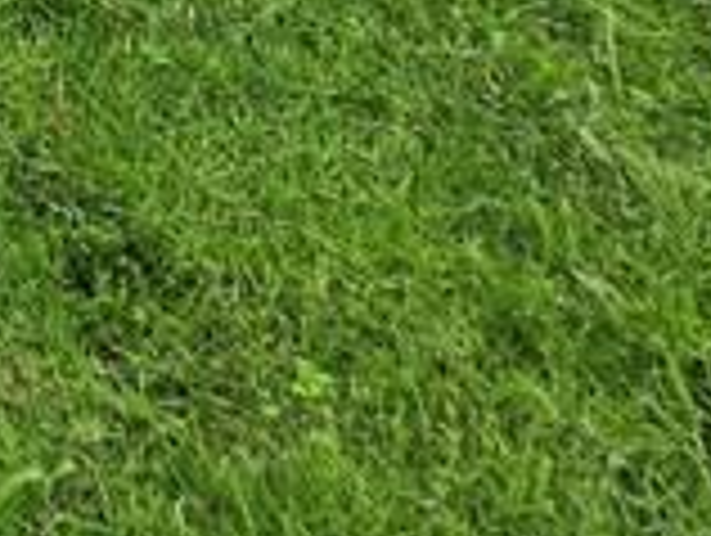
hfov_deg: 15.6
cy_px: -1018
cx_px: -886
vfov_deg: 11.5
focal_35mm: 84
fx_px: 1728
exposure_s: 1/1170
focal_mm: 2.2
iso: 32
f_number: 1.9
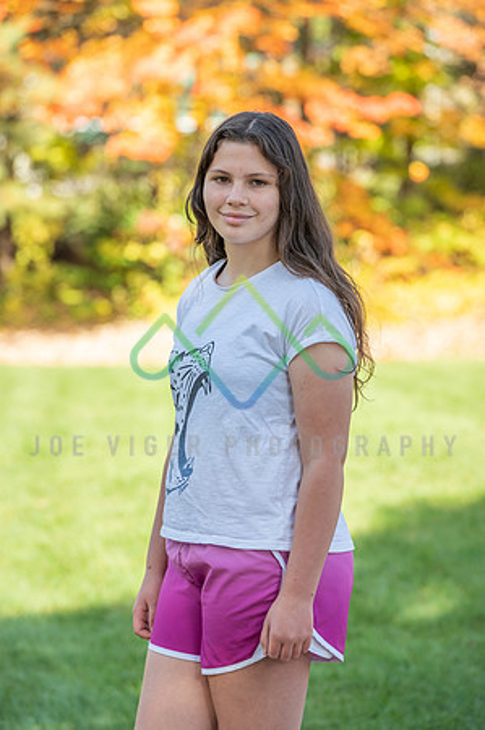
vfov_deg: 10.8
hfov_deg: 7.2
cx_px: 242
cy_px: 365
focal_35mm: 190
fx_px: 3848
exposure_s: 1/160
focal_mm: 190
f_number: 6.3
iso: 100
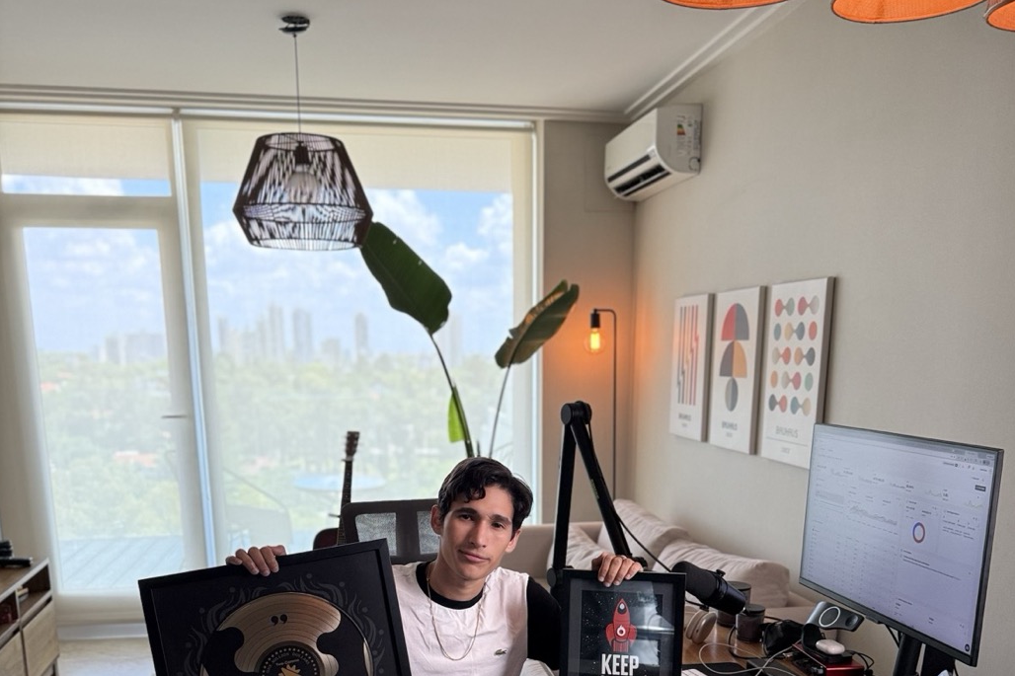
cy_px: 579
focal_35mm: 34
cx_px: 516
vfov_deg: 36.9
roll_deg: -0.2
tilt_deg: -13.0
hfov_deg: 55.8
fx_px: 958
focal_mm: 6.76
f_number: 1.78
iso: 160
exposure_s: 1/100
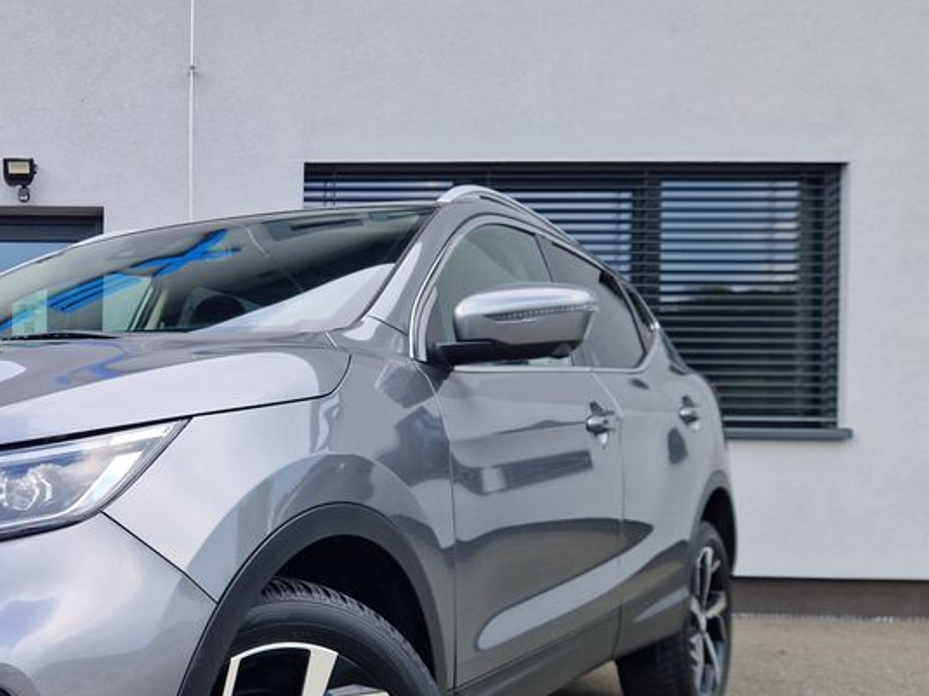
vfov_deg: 32.7
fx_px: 1181
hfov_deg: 39.8
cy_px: 450
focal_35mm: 44
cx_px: 96
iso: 50
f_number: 1.8
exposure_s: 1/2817
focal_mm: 5.4
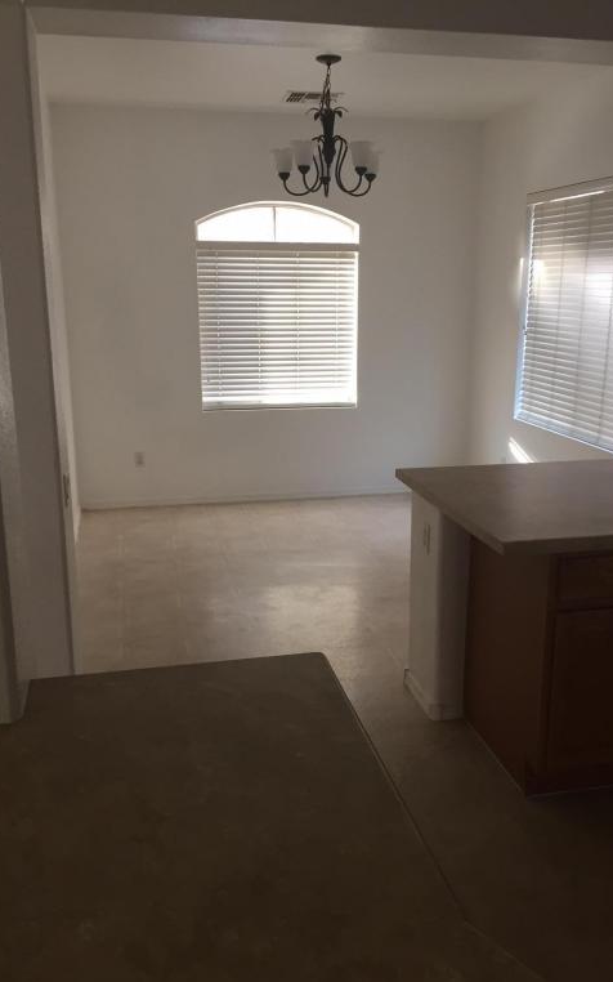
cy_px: 494
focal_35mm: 31
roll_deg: -0.1
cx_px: 321
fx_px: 829
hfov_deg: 40.6
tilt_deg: -14.7
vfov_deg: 61.2
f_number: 2.2
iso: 64
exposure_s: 1/30
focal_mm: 4.15
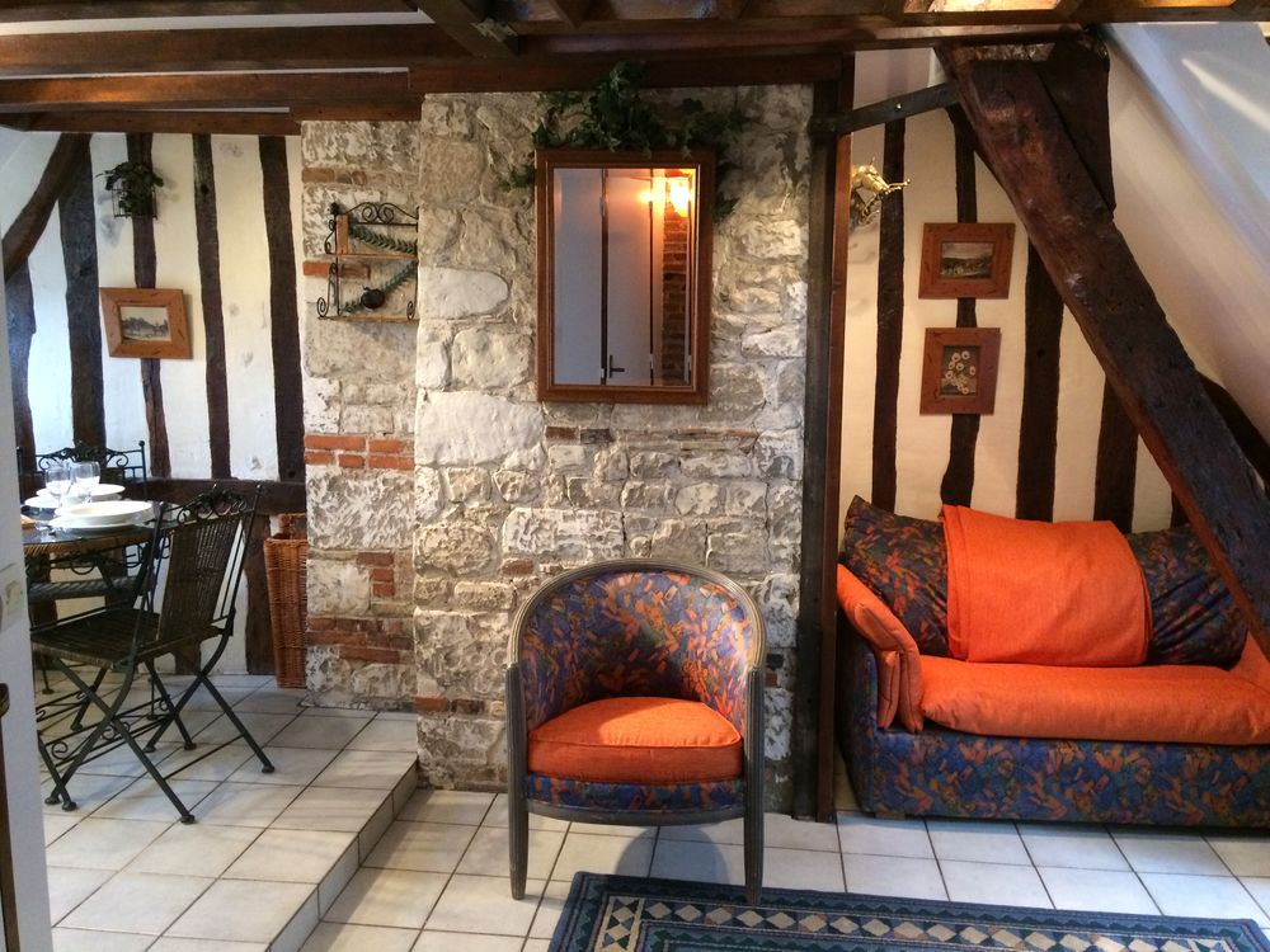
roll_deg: -0.1
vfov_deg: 48.2
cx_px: 635
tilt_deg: -8.9
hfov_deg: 61.7
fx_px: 1064
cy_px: 476
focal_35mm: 29
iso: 250
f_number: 2.2
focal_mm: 4.15
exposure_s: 1/25
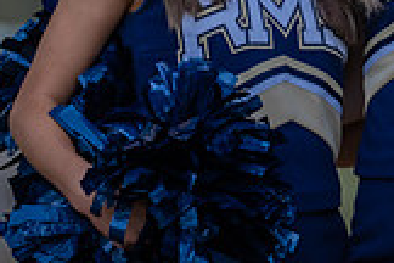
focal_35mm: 472
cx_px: 406
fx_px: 5165
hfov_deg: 4.4
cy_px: -138
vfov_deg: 2.9
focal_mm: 132
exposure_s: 1/400
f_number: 2.8
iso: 160
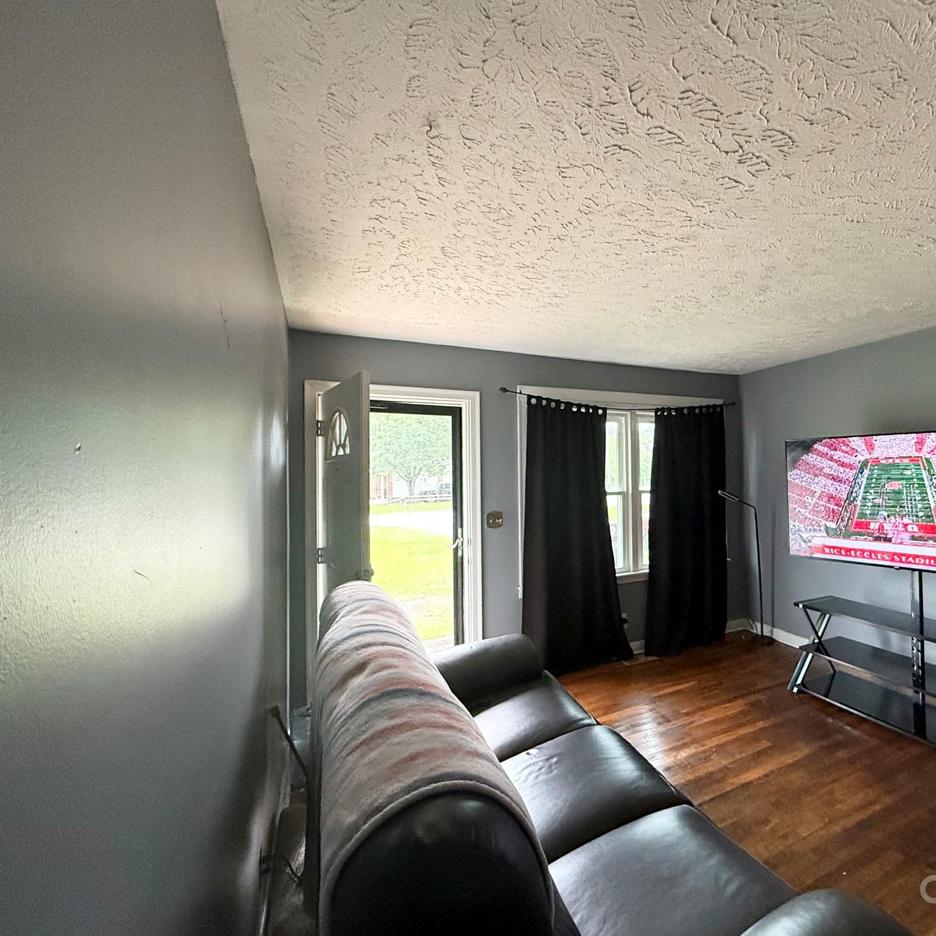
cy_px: 462
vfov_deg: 84.0
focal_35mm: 17
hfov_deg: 80.9
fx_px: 520
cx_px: 632
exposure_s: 1/120
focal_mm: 2.22
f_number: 2.2
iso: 500
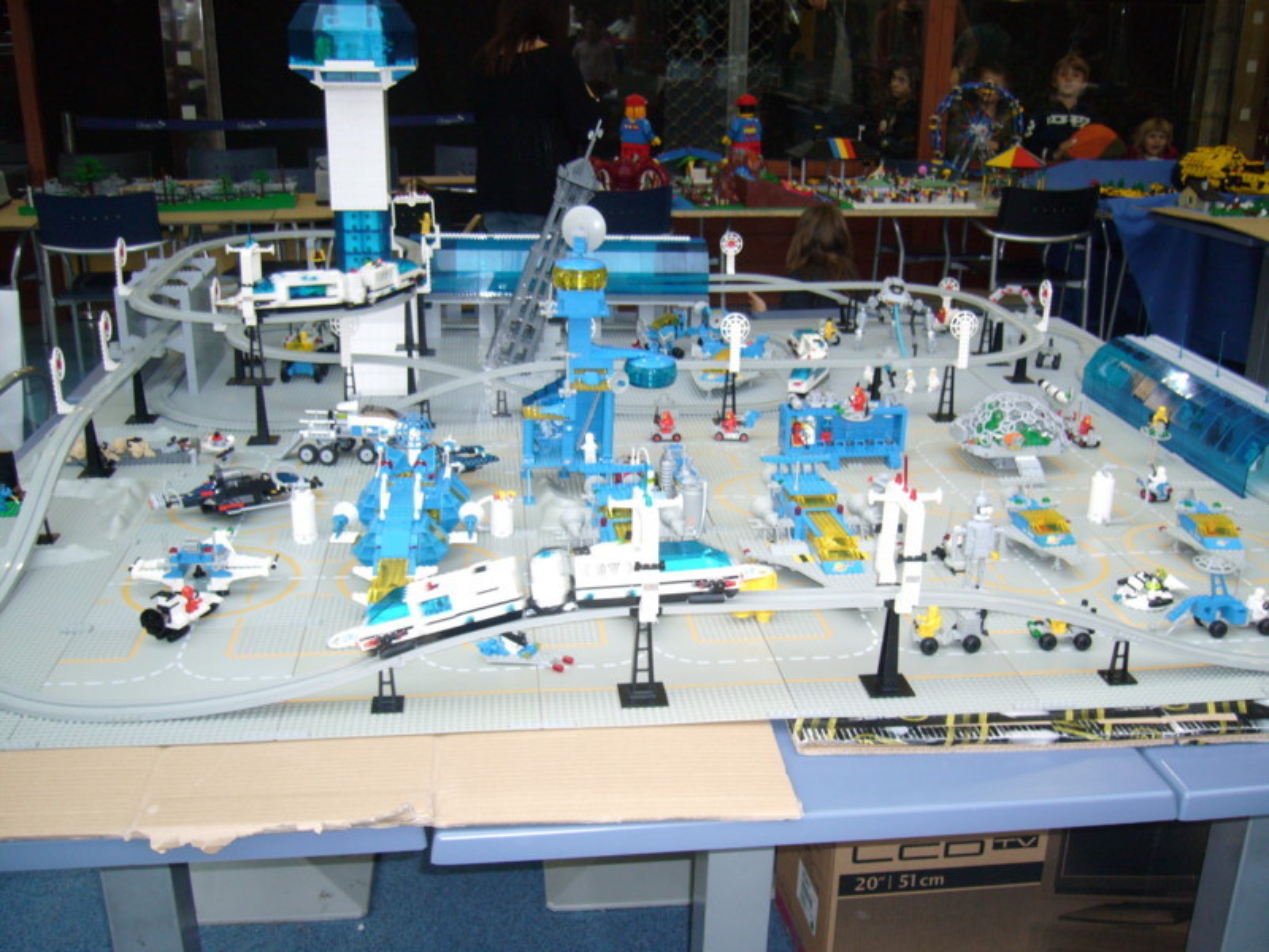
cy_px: 476
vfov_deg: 40.7
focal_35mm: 35
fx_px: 1283
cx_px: 634
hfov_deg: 52.6
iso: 100
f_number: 2.8
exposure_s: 1/25
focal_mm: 5.8
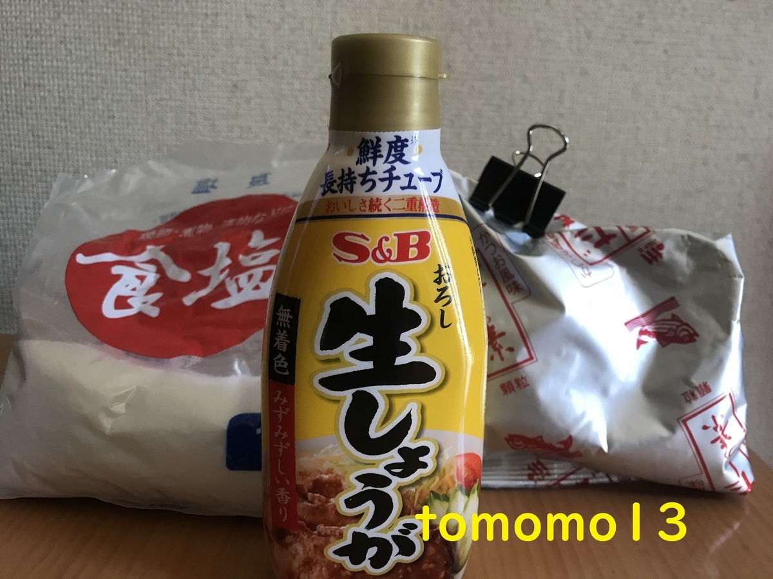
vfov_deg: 49.7
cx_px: 386
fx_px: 625
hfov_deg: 63.4
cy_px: 290
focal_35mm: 28
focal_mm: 3.99
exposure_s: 1/15
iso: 50
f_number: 1.8
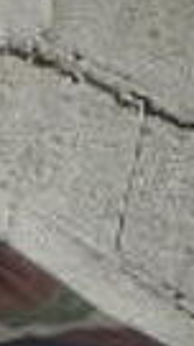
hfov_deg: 4.7
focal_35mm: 201
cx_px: -893
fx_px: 1847
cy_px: 247
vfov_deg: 10.7
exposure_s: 1/250
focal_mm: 4.5
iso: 100
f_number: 8.7
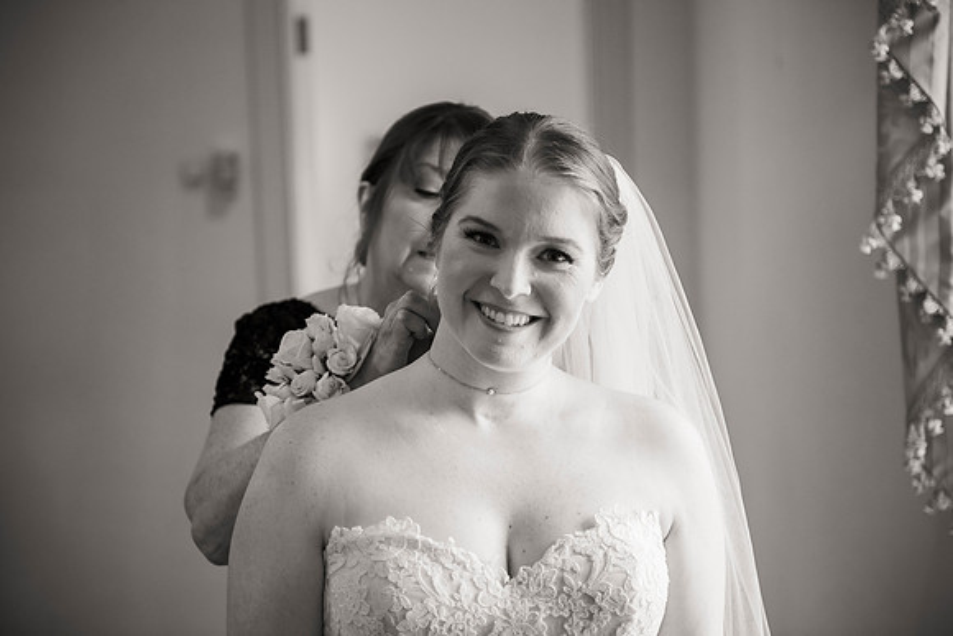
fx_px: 1853
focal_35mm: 70
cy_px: 318
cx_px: 476
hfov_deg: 28.8
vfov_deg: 19.5
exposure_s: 1/200
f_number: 2.8
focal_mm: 70
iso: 1000
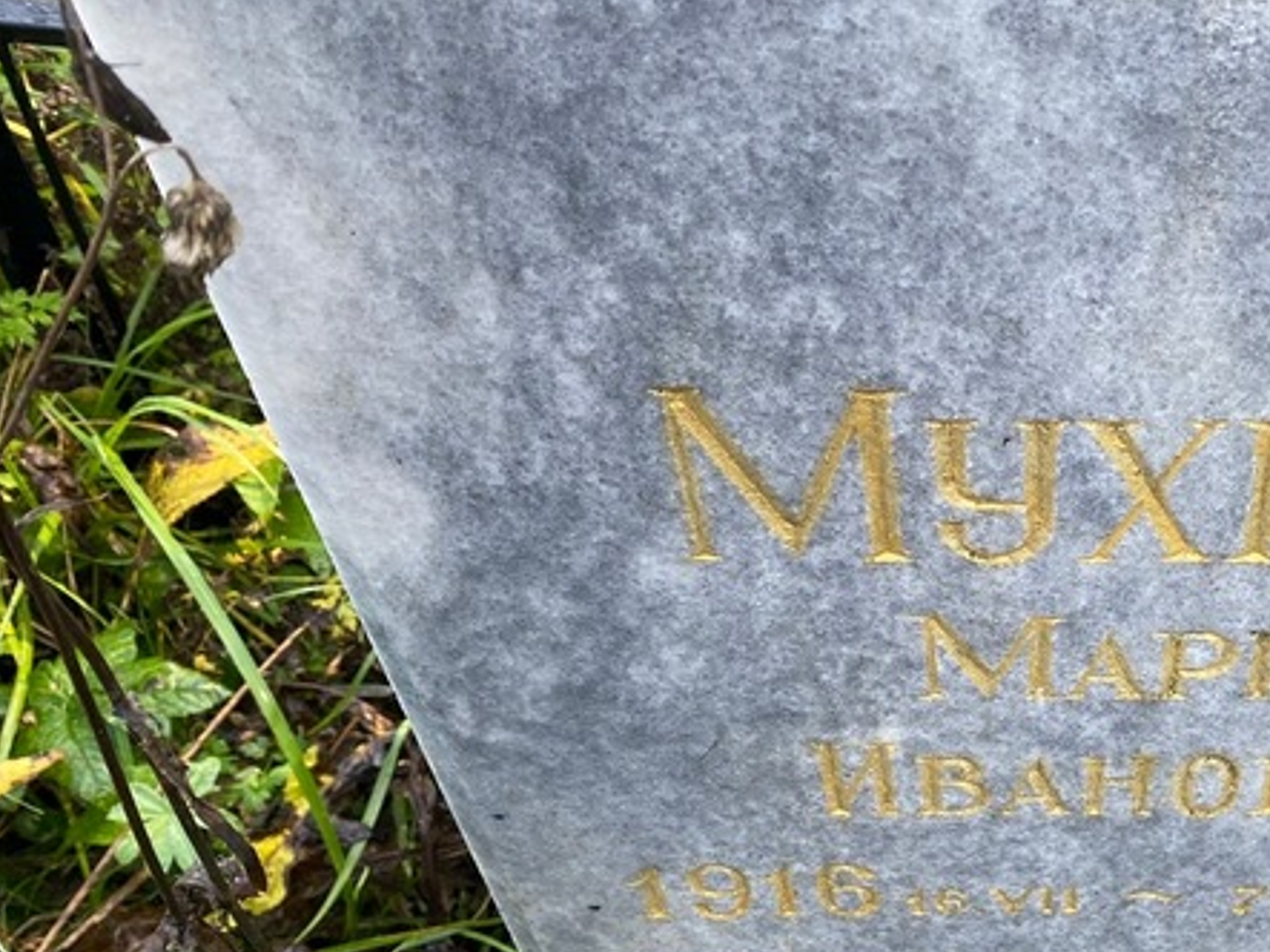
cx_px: 1115
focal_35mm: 47
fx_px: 1724
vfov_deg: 30.5
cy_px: 674
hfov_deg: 38.0
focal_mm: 4.25
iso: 50
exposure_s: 1/121
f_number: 1.8
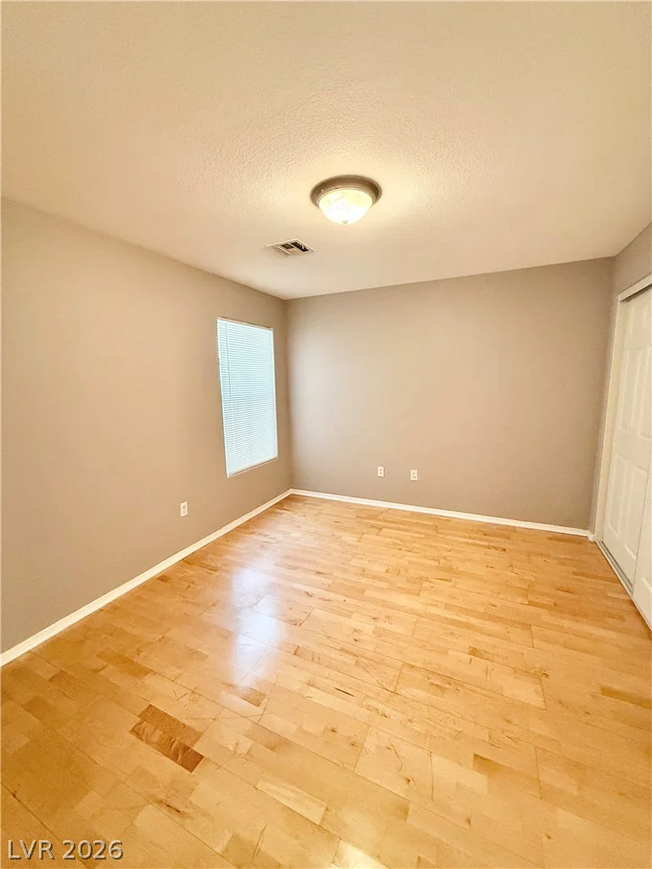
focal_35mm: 14
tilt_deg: -7.5
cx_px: 326
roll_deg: +1.4
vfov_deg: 102.1
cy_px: 434
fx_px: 352
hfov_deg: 85.7
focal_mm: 2.22
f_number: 2.2
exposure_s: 1/60
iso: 500
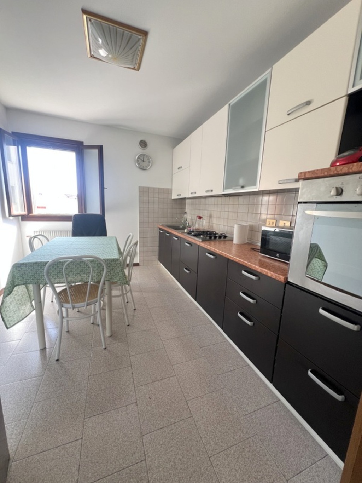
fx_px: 181
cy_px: 242
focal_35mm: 13
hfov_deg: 89.9
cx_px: 181
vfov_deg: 106.2
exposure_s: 1/99
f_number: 1.8
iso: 160
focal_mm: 1.57
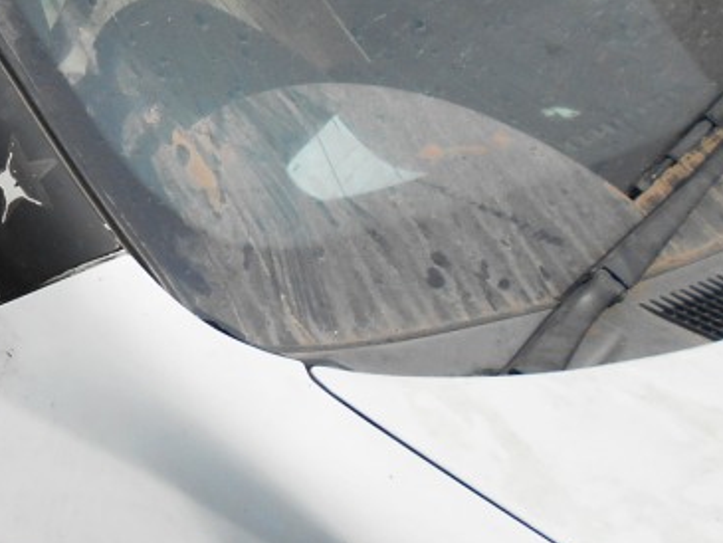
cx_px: -279
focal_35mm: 73
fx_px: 1525
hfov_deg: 22.9
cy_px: 123
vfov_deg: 20.0
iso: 80
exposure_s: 1/1250
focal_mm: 4.6
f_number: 3.2
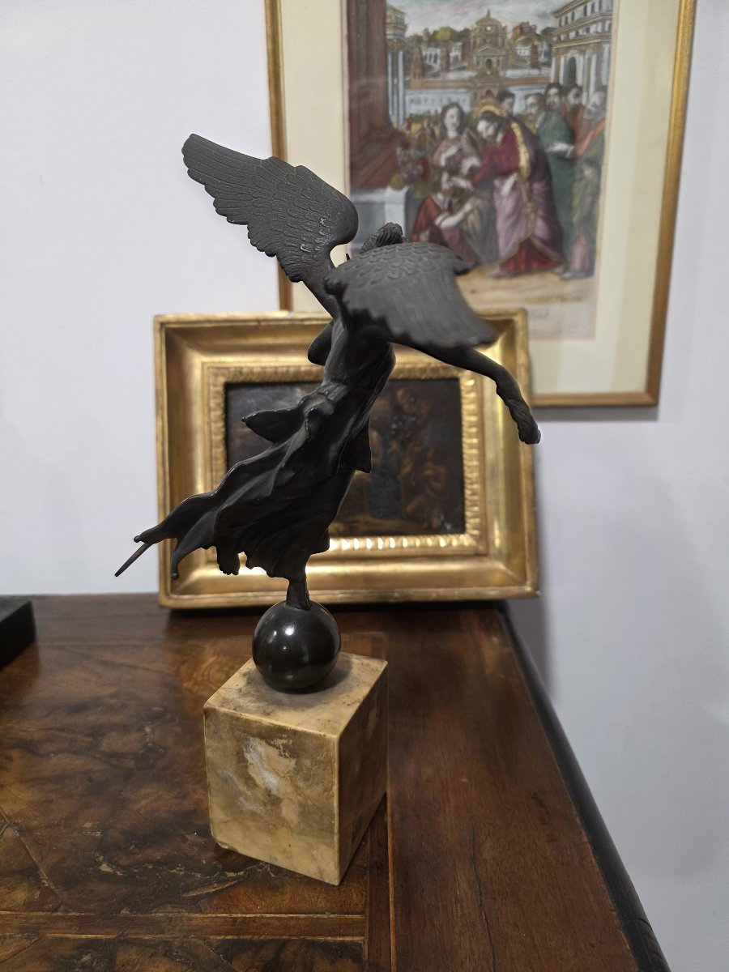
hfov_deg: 58.9
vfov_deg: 73.9
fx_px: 646
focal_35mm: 23
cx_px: 364
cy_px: 486
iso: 320
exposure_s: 1/100
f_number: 1.7
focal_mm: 6.3
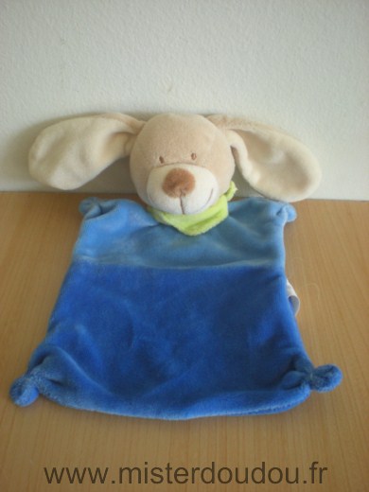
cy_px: 246
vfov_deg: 49.0
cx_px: 184
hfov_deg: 37.7
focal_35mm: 38
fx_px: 540
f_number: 3.1
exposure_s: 1/23.8
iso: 200
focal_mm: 6.3
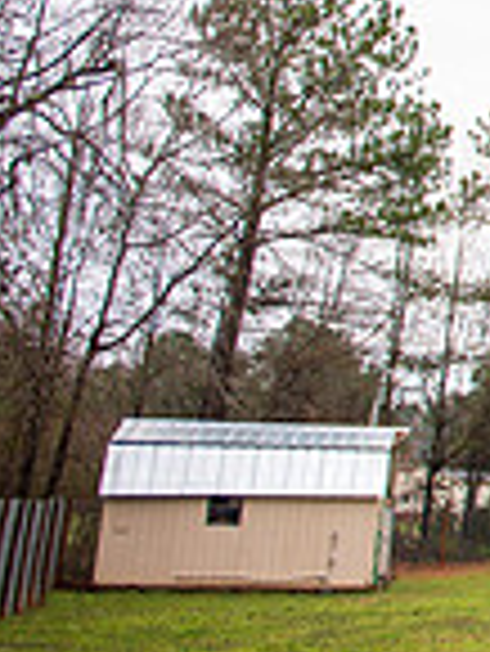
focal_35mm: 96
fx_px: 1809
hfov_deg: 11.6
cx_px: 1297
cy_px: 69
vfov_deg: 20.0
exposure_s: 1/640
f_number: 2.8
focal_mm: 24
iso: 200
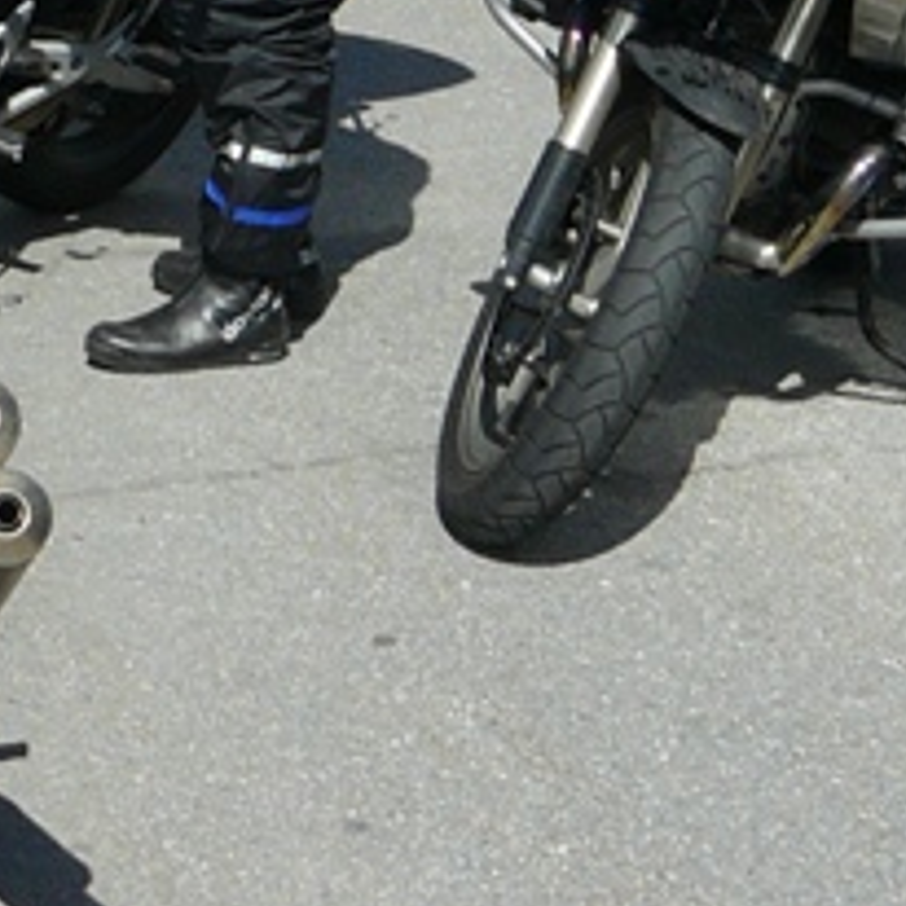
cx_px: 136
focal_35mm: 120
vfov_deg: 13.7
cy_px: -418
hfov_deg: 14.4
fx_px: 3553
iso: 80
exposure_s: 1/500
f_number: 5
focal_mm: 5.2
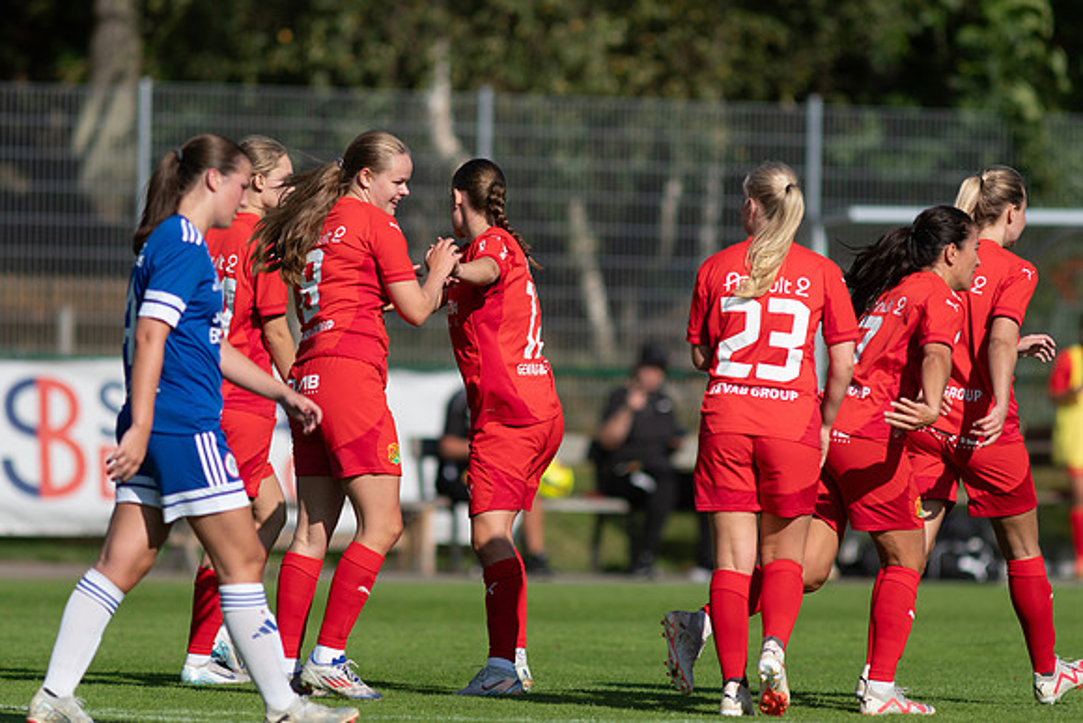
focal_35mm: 450
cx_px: 542
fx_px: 13540
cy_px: 362
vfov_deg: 3.1
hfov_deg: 4.6
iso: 100
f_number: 3.2
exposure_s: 1/3200
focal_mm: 300
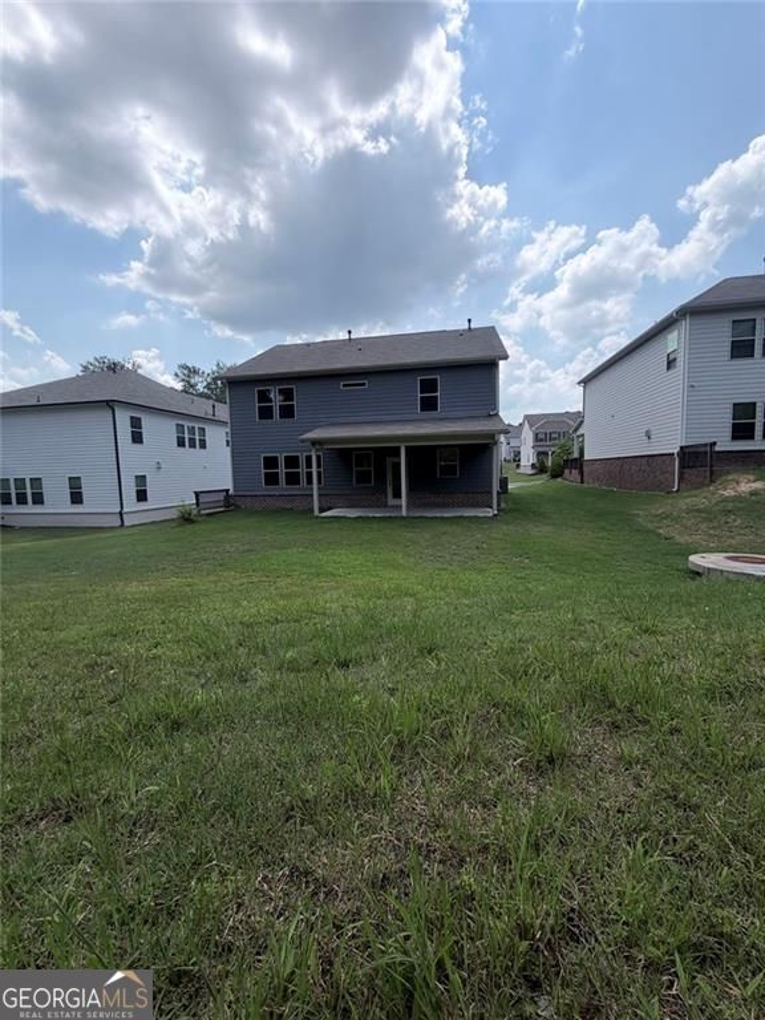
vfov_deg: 102.1
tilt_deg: -4.5
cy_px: 510
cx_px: 382
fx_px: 413
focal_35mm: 14
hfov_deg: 85.7
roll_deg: +1.5
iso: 20
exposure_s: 1/970
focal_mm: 2.22
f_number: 2.2
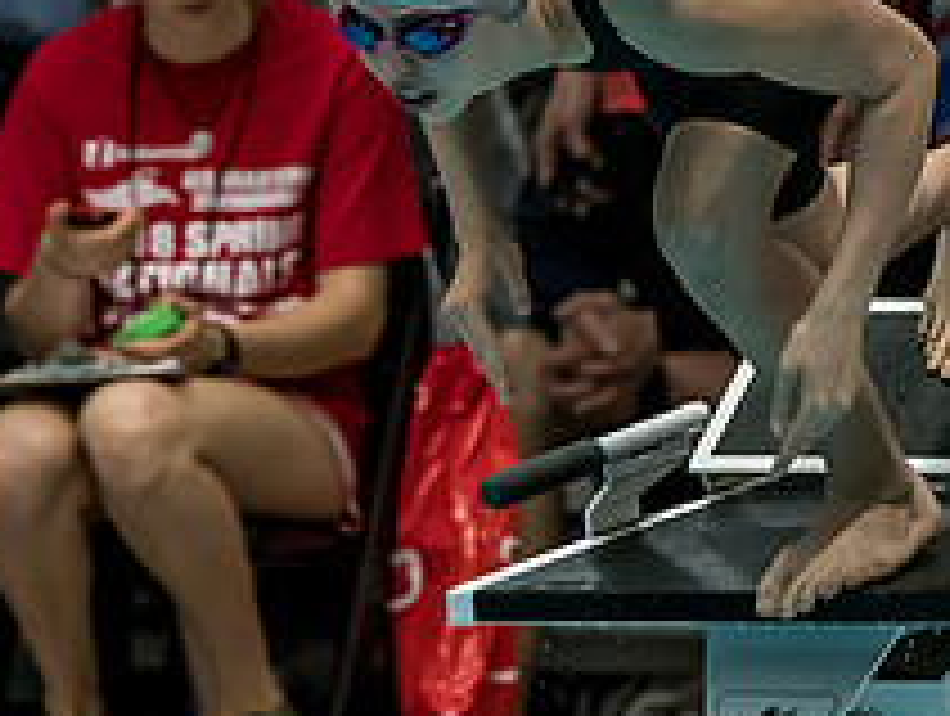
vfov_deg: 1.4
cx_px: 626
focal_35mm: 1100
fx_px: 30240
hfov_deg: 1.8
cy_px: 34
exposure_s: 1/1000
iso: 3200
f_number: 2.8
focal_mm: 200
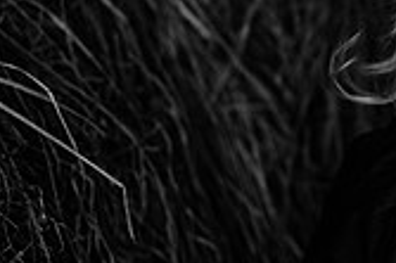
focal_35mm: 174
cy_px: -37
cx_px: 510
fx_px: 1912
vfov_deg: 7.8
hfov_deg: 11.5
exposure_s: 1/800
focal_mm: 50
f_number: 2.8
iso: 200
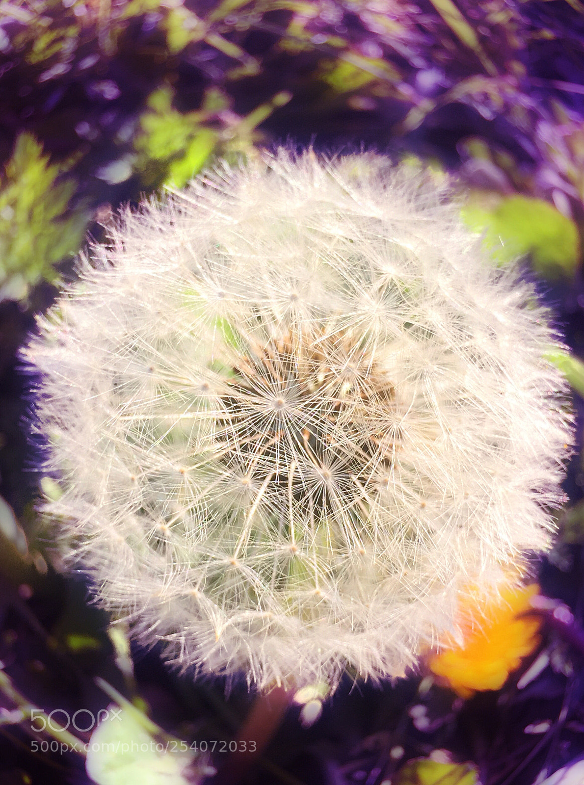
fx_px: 656
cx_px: 292
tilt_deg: -63.3
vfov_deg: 61.8
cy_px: 392
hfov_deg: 48.0
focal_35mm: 29
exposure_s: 1/719
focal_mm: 4.15
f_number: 2.2
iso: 32
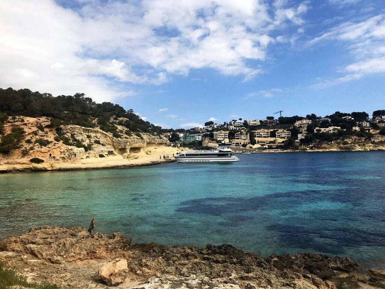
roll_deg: +2.1
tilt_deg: +2.6
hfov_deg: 63.4
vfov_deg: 49.7
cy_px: 144
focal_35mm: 28
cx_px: 192
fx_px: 311
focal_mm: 3.99
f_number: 1.8
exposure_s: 1/3300
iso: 20
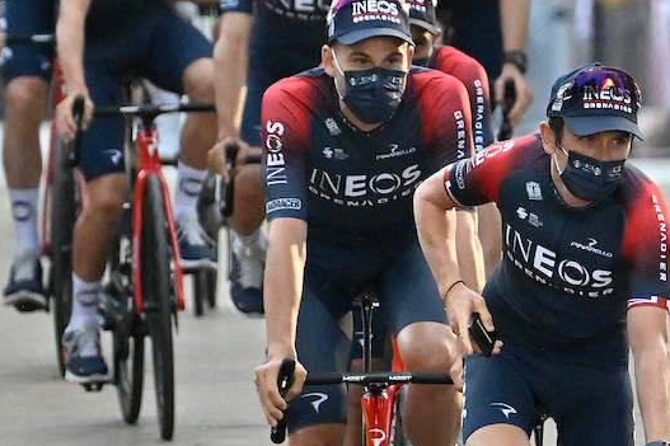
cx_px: 493
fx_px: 24576
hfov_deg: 1.6
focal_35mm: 1321
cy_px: 352
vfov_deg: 1.0
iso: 2200
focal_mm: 290
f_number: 5.3
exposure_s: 1/2500
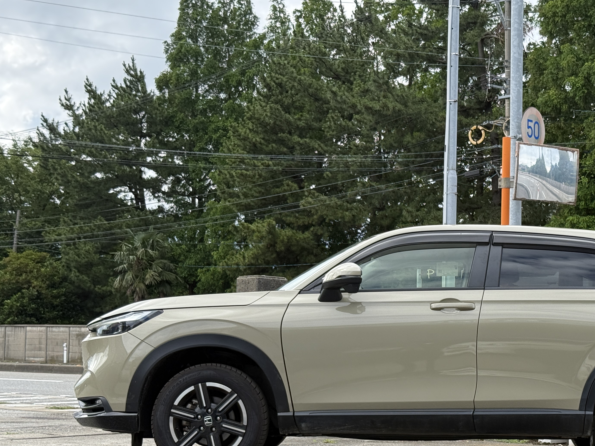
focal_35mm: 70
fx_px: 1203
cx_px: 428
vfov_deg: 20.9
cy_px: 304
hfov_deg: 27.5
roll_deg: -1.0
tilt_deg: +2.2
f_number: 1.78
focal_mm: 6.76
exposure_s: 1/1678
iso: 64
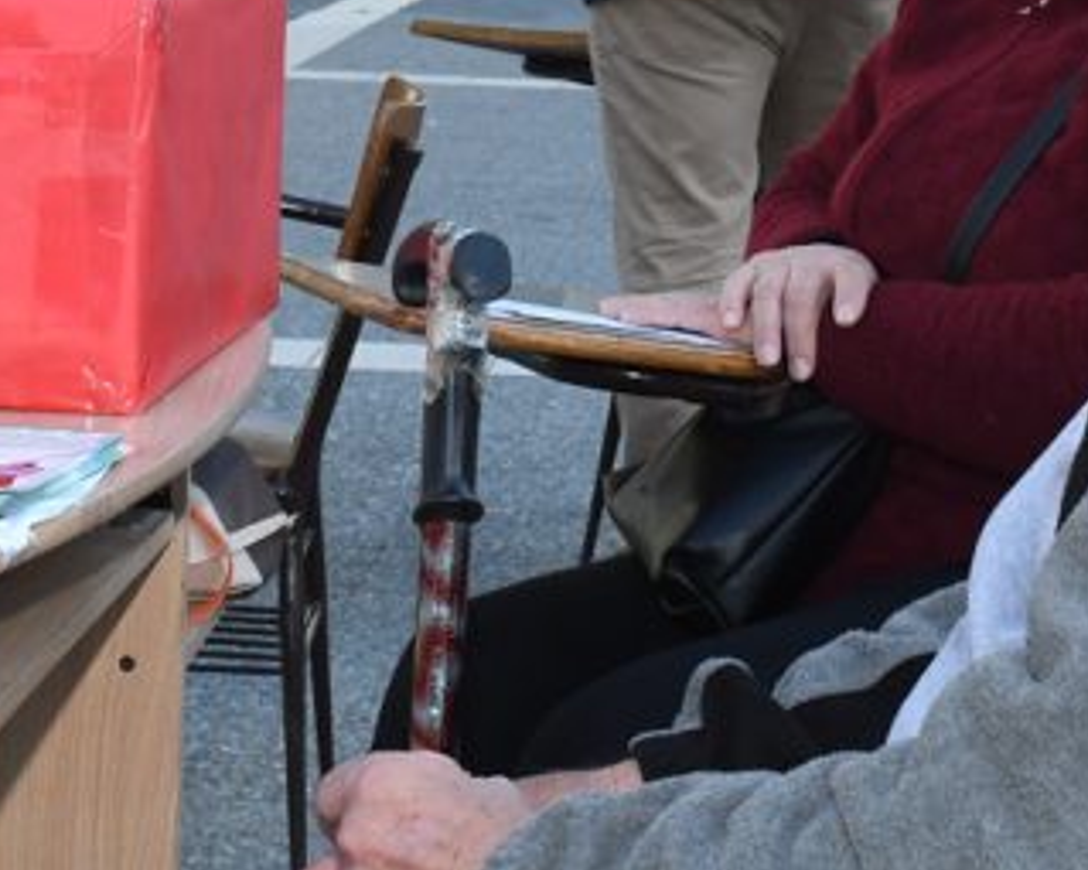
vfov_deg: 12.3
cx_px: 375
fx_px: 3992
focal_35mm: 124
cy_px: -34
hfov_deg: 15.5
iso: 800
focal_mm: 24
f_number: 7.1
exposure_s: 1/250
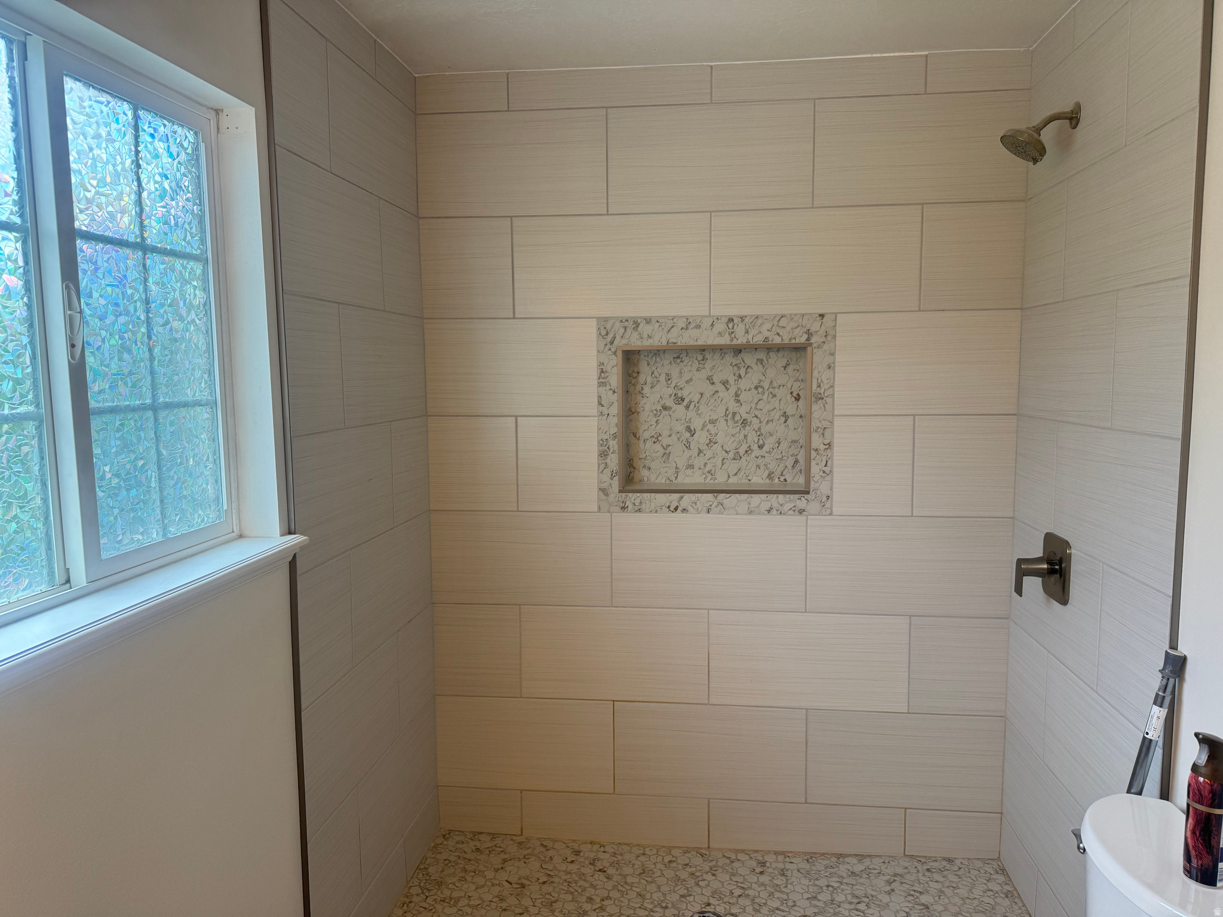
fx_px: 848
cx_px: 612
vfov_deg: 56.8
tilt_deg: -6.5
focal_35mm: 24
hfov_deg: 71.6
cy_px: 458
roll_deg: +0.5
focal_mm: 6.76
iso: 100
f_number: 1.78
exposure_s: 1/142
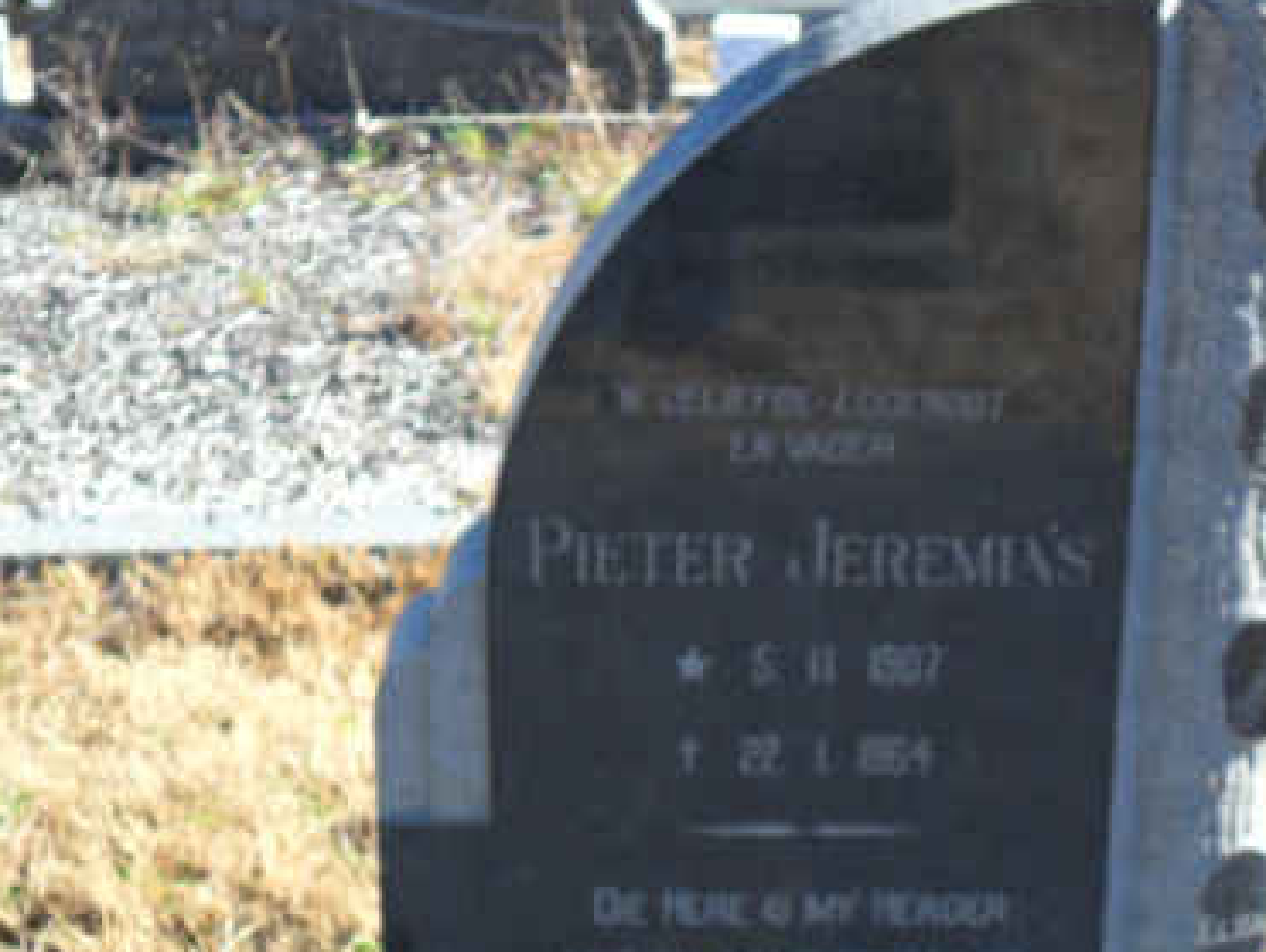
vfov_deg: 17.1
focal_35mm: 86
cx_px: 959
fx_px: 3148
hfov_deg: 22.5
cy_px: 718
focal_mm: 9.3
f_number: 5
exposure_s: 1/125
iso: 100
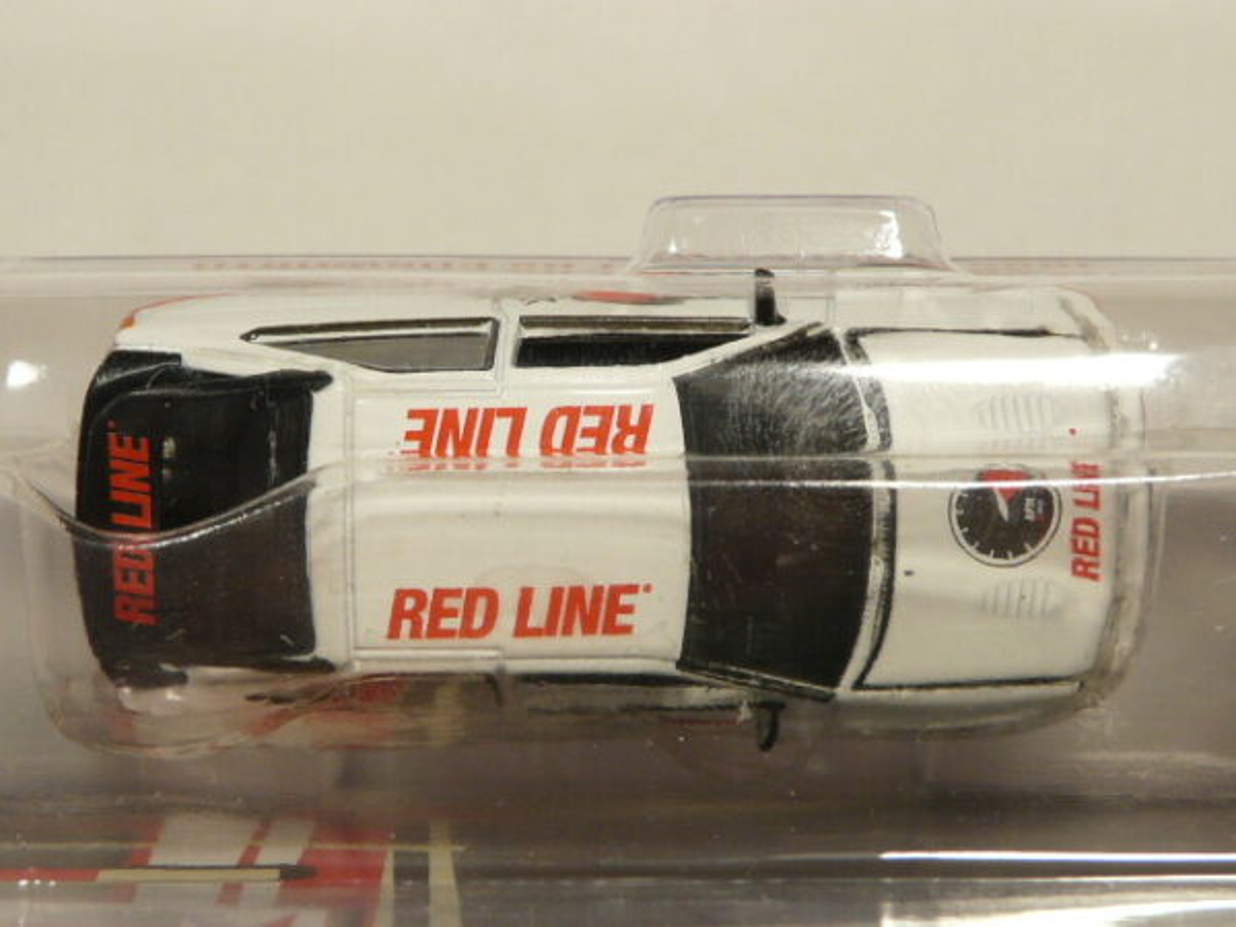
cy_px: 464
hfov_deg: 13.4
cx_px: 618
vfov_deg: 10.1
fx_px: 5249
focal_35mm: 147
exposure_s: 1/50
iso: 100
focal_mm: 15.1
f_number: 3.6
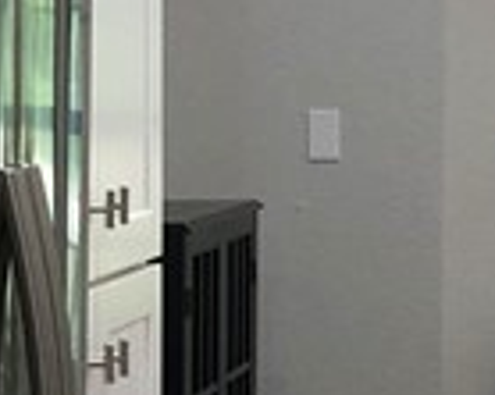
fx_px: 2943
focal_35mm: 201
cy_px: 50
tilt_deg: +0.4
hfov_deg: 9.2
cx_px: 837
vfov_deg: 7.7
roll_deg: +0.2
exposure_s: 1/20
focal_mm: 4
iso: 40
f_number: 1.8
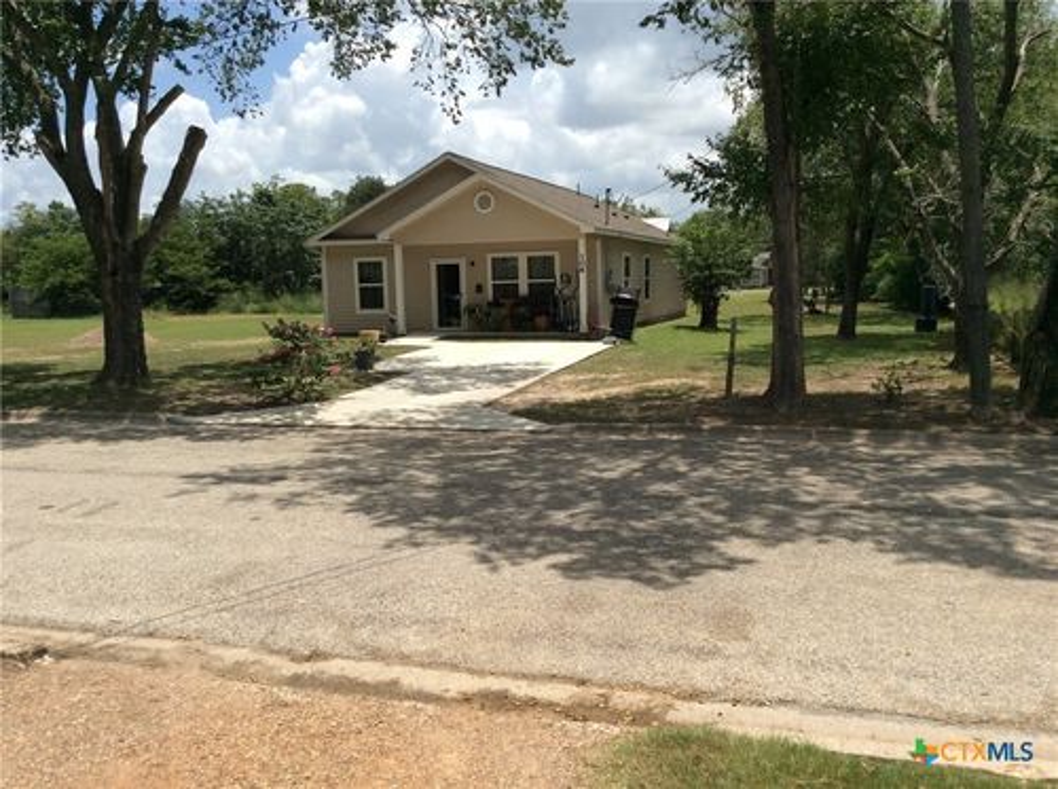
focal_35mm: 32
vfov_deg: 44.0
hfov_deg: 56.9
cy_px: 394
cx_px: 529
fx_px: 976
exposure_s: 1/1908
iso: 32
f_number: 2.4
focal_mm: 3.3
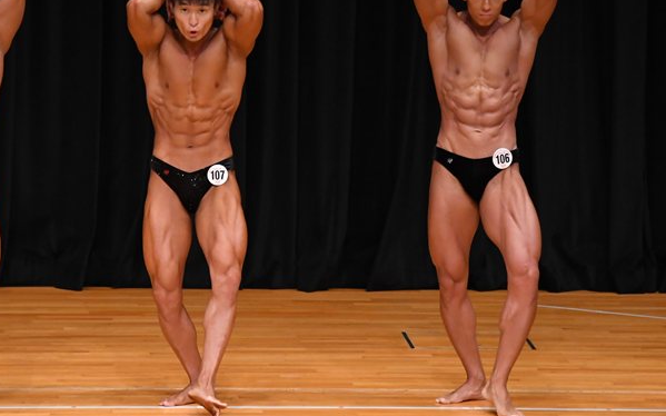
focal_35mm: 356
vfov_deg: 3.7
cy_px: 168
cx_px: 280
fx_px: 6460
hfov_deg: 5.9
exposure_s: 1/400
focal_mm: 180
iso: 3200
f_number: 5.6
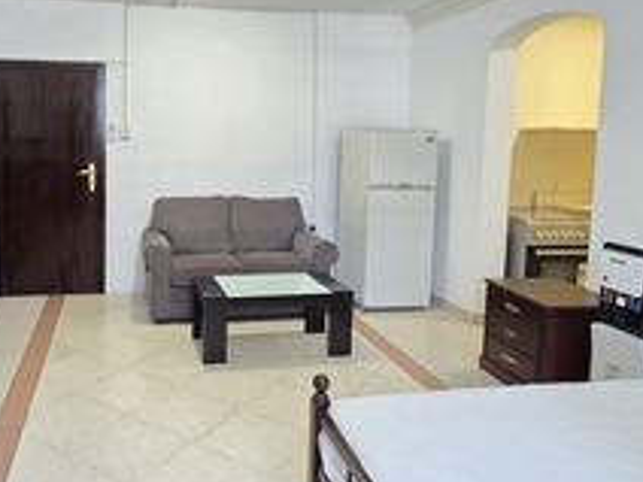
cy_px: 189
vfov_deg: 49.4
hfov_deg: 61.7
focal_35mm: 28
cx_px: 208
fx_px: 520
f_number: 1.9
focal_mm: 2.2
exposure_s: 1/50
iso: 250
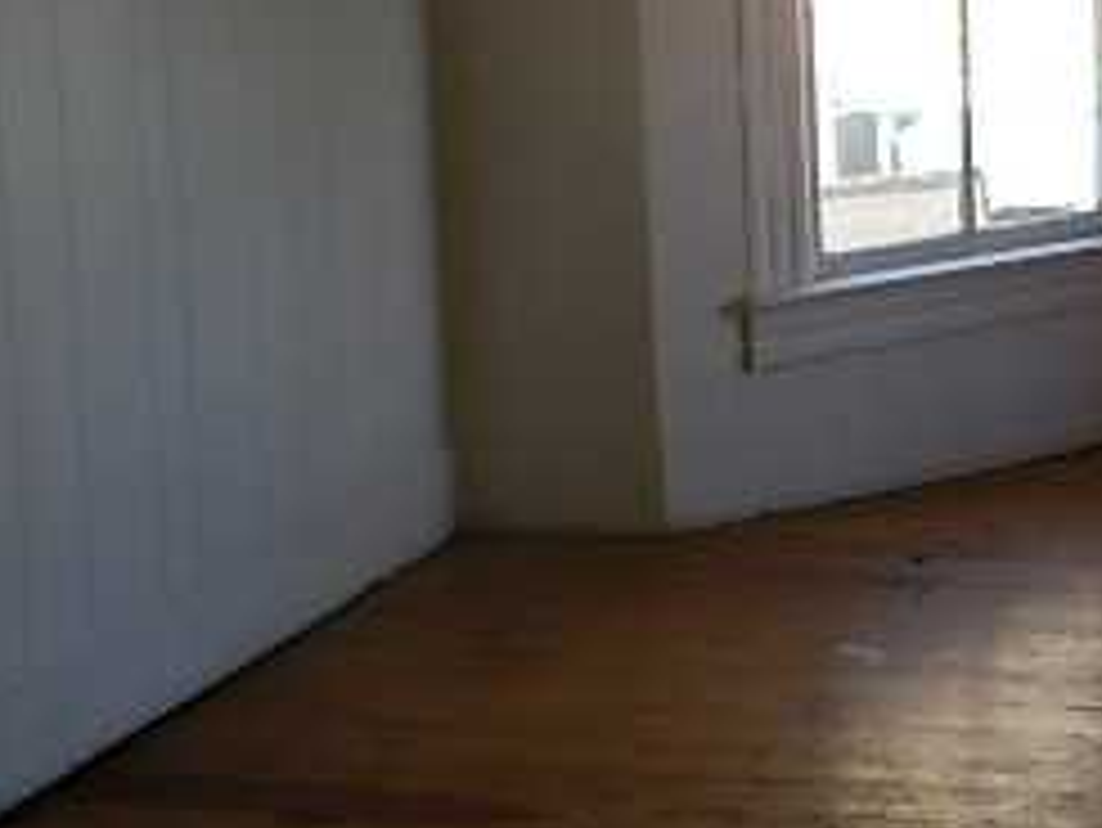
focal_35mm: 73
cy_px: -90
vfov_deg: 19.3
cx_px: 1426
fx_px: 2325
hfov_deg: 23.6
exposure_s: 1/50
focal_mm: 5
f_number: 3.1
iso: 64
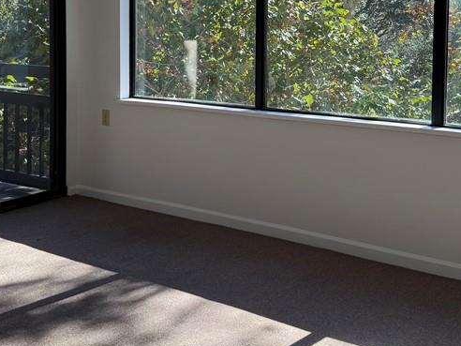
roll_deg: -1.1
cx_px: 233
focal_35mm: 50
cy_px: 58
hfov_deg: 38.2
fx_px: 666
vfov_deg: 28.4
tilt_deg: -3.6
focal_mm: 6.76
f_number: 1.78
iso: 100
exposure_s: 1/602
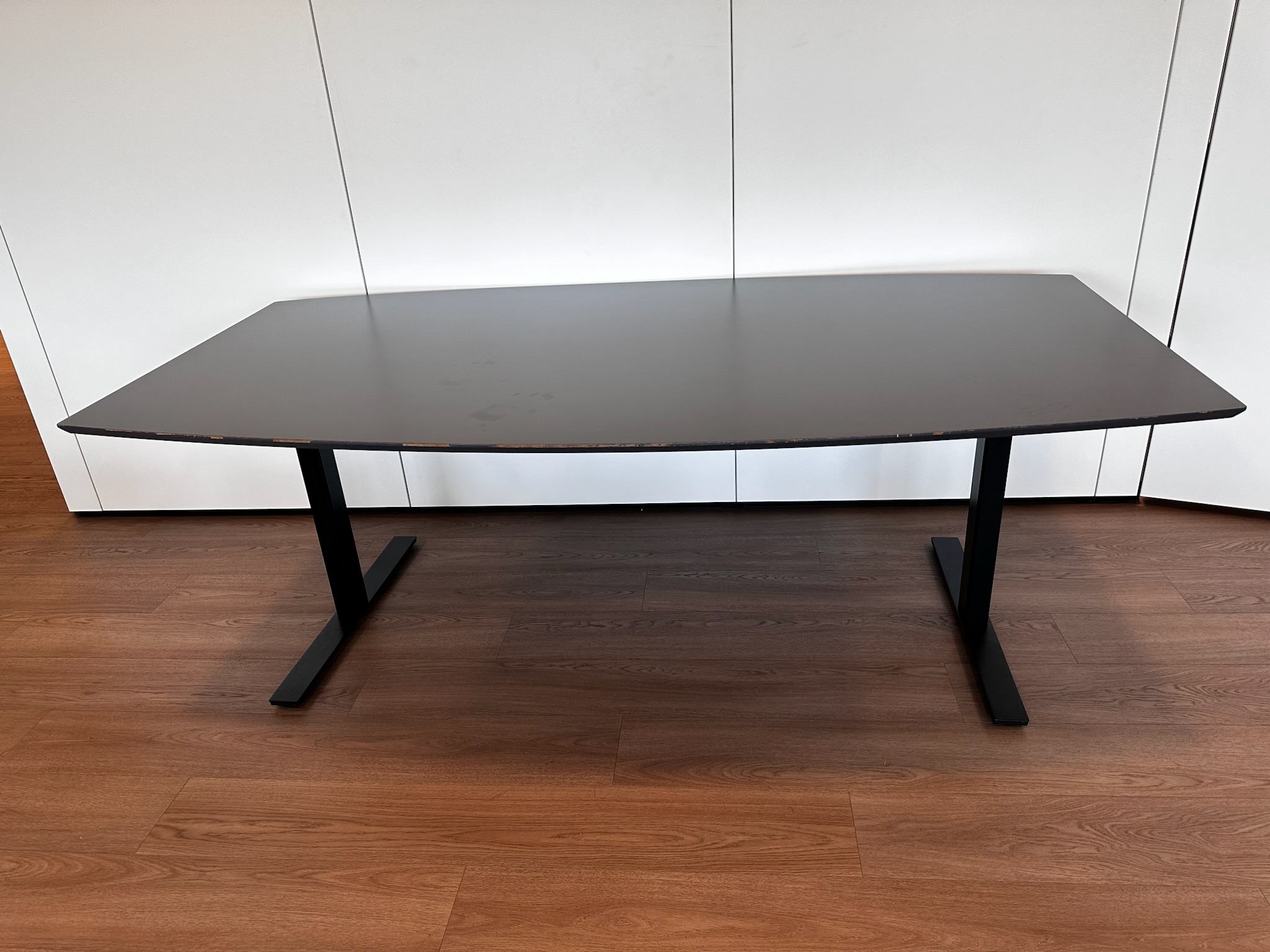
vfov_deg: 56.8
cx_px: 635
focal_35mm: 24
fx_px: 881
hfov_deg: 71.6
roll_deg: +3.7
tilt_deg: -25.2
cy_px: 476
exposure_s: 1/121
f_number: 1.78
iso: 125
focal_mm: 6.86
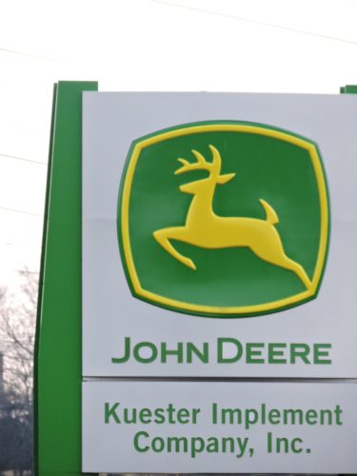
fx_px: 6875
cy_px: 238
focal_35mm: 500
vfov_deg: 4.0
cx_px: 178
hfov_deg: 3.0
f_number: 4.9
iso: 400
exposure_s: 1/320
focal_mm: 89.2
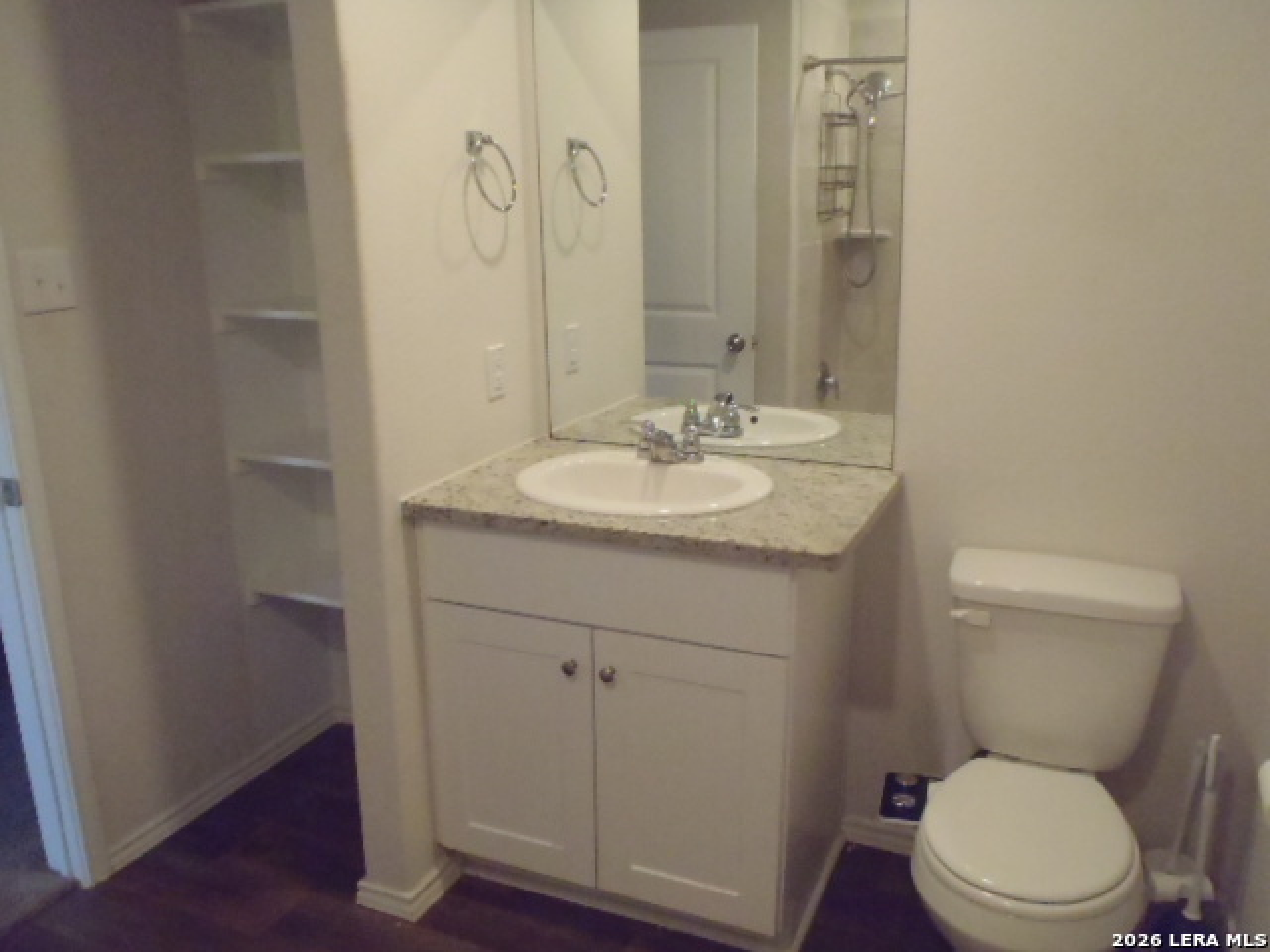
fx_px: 1027
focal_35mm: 28
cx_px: 635
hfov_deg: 63.4
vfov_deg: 49.7
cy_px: 476
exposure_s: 1/60
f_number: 3.9
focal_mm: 5
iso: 800
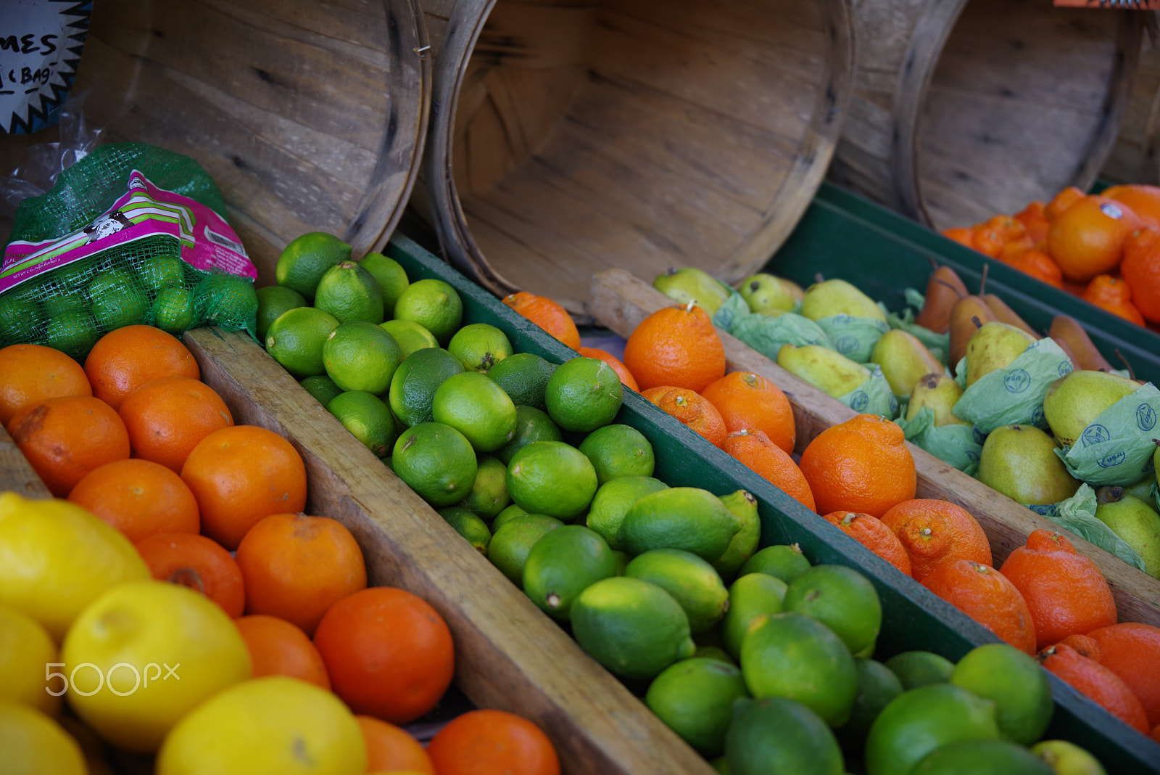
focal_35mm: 40
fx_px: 1289
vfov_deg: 33.4
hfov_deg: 48.4
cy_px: 388
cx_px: 580
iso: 200
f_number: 4
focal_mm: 40
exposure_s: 1/60
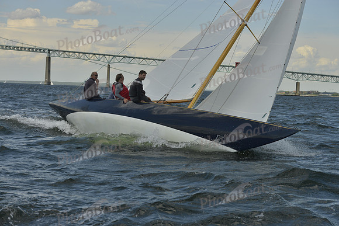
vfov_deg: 19.5
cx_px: 170
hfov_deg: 28.8
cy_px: 113
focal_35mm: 70
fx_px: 659
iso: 280
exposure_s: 1/1600
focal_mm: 70
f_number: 8
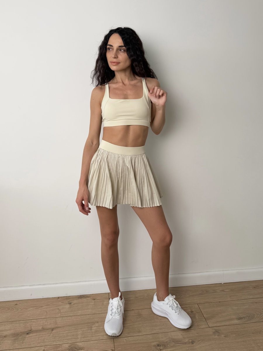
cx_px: 132
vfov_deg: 71.6
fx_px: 243
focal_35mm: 24
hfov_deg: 56.8
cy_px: 176
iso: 80
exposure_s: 1/367
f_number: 1.78
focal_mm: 6.76
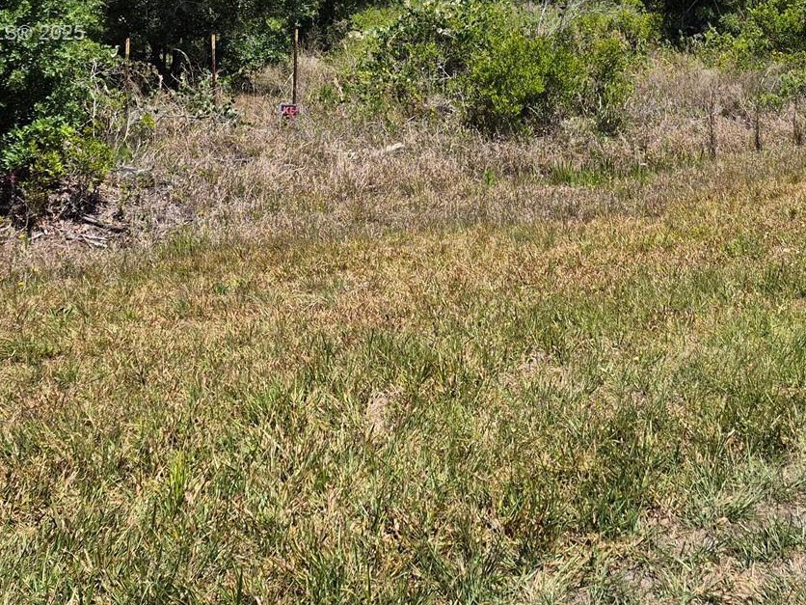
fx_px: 1024
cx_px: 548
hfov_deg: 42.3
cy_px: 35
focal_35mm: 44
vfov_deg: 31.0
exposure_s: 1/1816
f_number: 1.8
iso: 25
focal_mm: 5.4
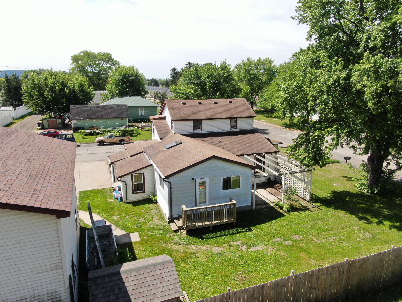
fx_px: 279
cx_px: 201
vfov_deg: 56.8
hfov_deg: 71.6
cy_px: 151
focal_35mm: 24
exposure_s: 1/1000
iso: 100
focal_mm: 4.39
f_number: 2.8
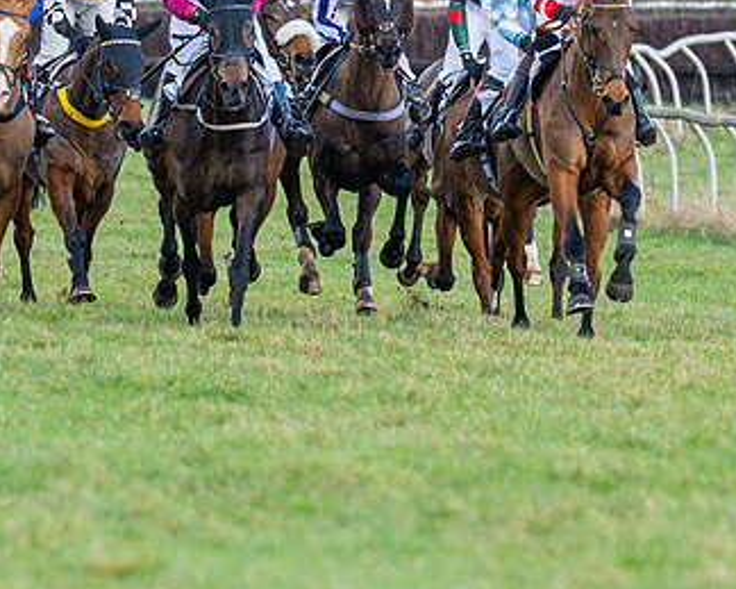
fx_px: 19076
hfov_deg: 2.2
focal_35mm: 876
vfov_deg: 1.8
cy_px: 63
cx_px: 594
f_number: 4
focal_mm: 185
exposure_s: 1/2000
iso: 640
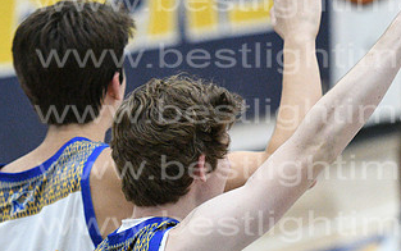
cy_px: 86
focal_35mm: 382
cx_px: 328
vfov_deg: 3.4
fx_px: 4176
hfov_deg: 5.5
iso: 11400
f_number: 4
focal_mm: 135
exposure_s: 1/800
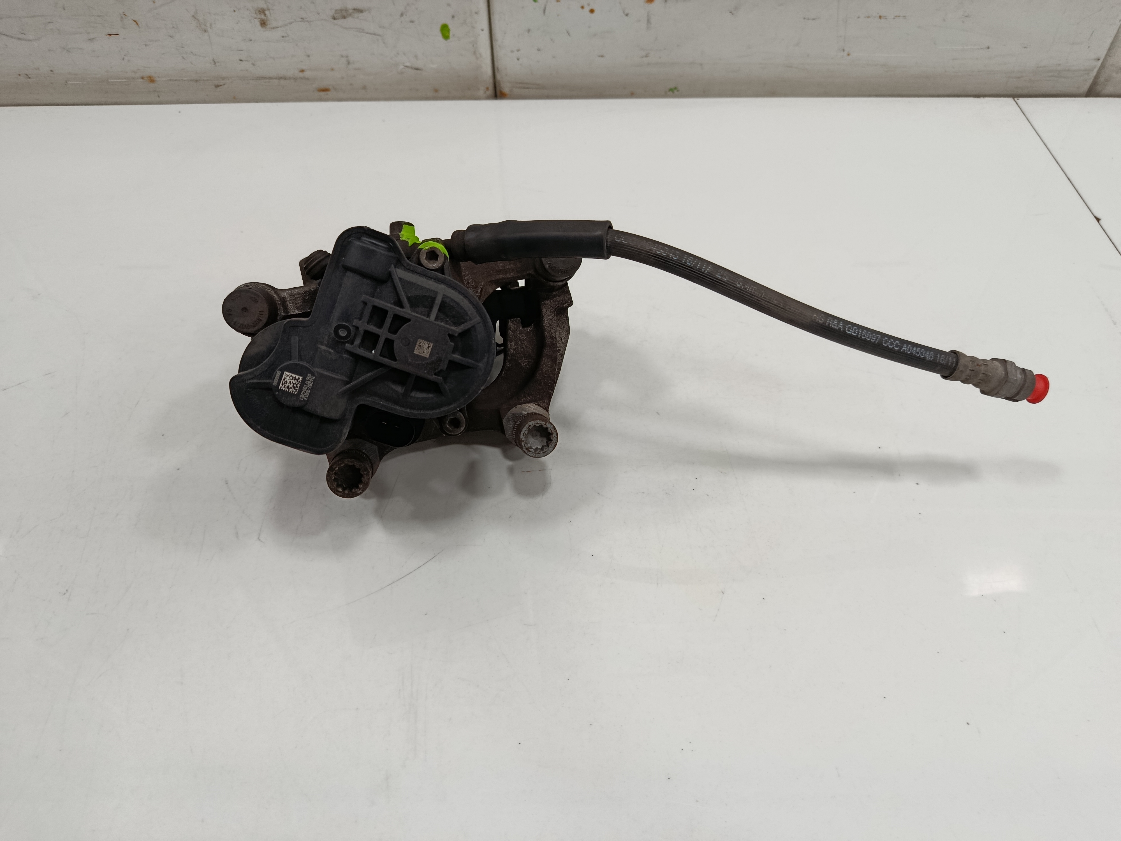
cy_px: 420
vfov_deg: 56.8
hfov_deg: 71.6
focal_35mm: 24
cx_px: 560
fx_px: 777
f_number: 1.7
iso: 884
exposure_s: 1/100
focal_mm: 5.24
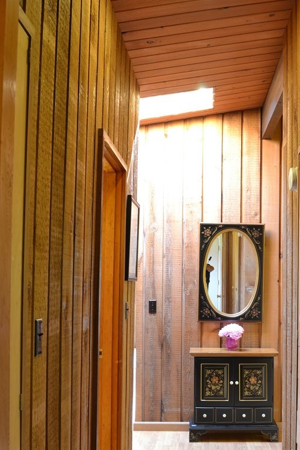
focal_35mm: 43
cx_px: 213
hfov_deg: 30.8
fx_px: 538
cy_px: 264
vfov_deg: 45.3
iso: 100
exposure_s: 2
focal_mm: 20
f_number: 9
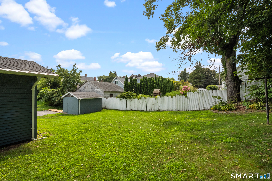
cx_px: 136
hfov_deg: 96.7
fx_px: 121
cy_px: 90
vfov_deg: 73.8
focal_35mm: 16
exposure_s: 1/40
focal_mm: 16
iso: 320
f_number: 22
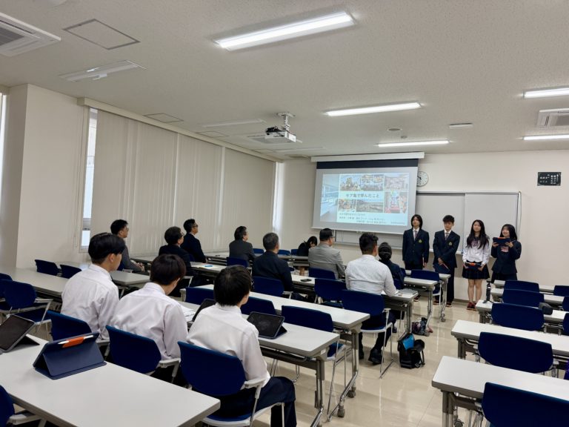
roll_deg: -3.5
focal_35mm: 24
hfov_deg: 71.6
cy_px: 214
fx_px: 394
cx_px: 284
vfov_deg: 56.8
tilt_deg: +0.7
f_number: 1.78
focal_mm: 6.76
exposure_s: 1/171
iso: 125
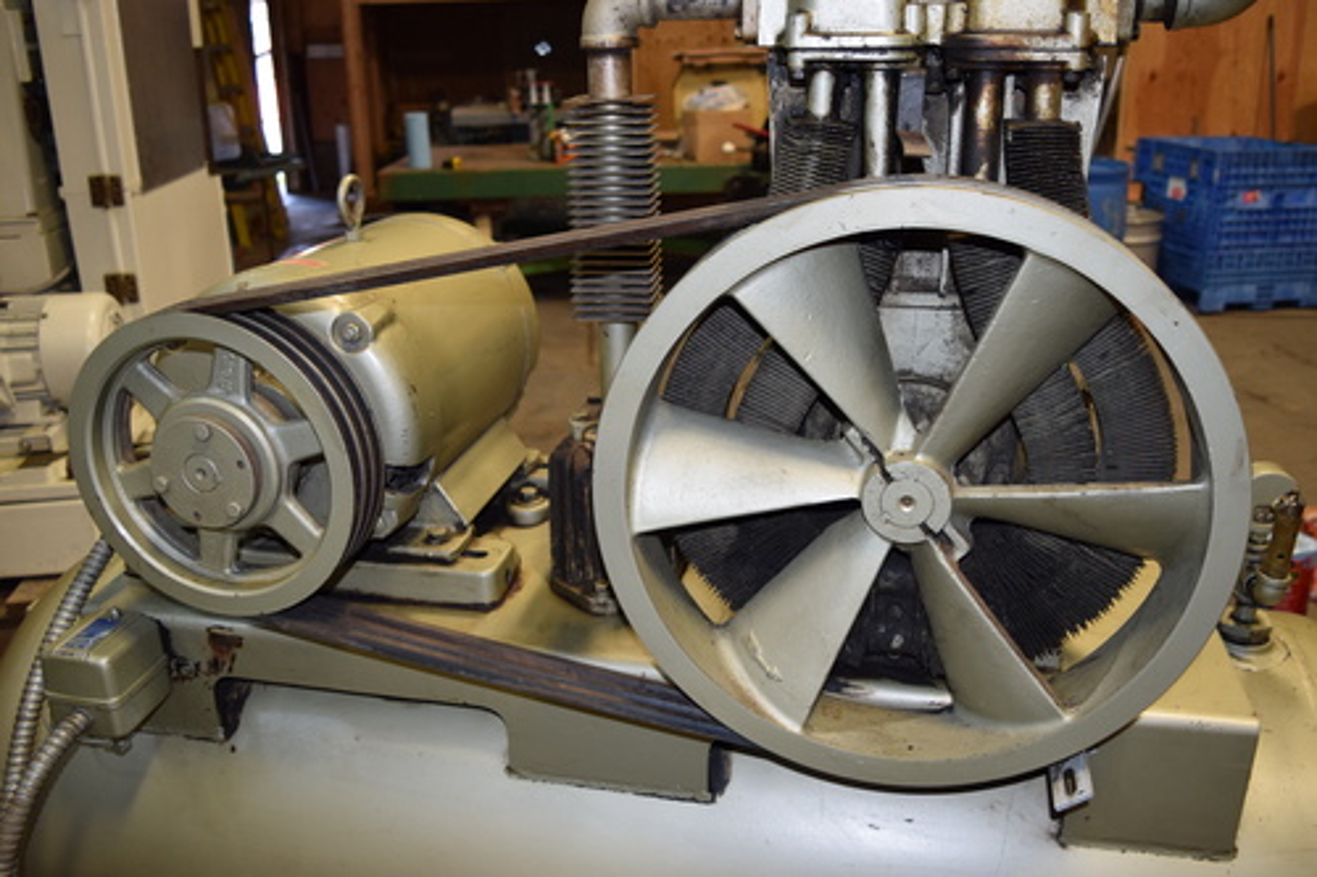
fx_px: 1152
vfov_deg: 41.7
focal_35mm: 32
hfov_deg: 59.5
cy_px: 438
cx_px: 658
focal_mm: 21
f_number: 4
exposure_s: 1/60
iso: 800
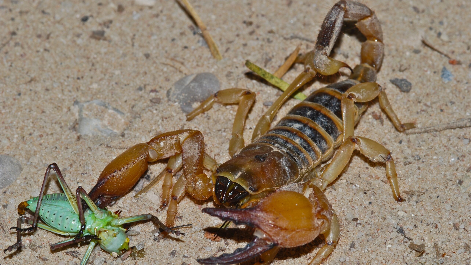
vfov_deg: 7.3
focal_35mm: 166
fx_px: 2067
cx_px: 235
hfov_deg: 13.0
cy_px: 153
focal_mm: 105
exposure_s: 1/160
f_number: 25
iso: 100
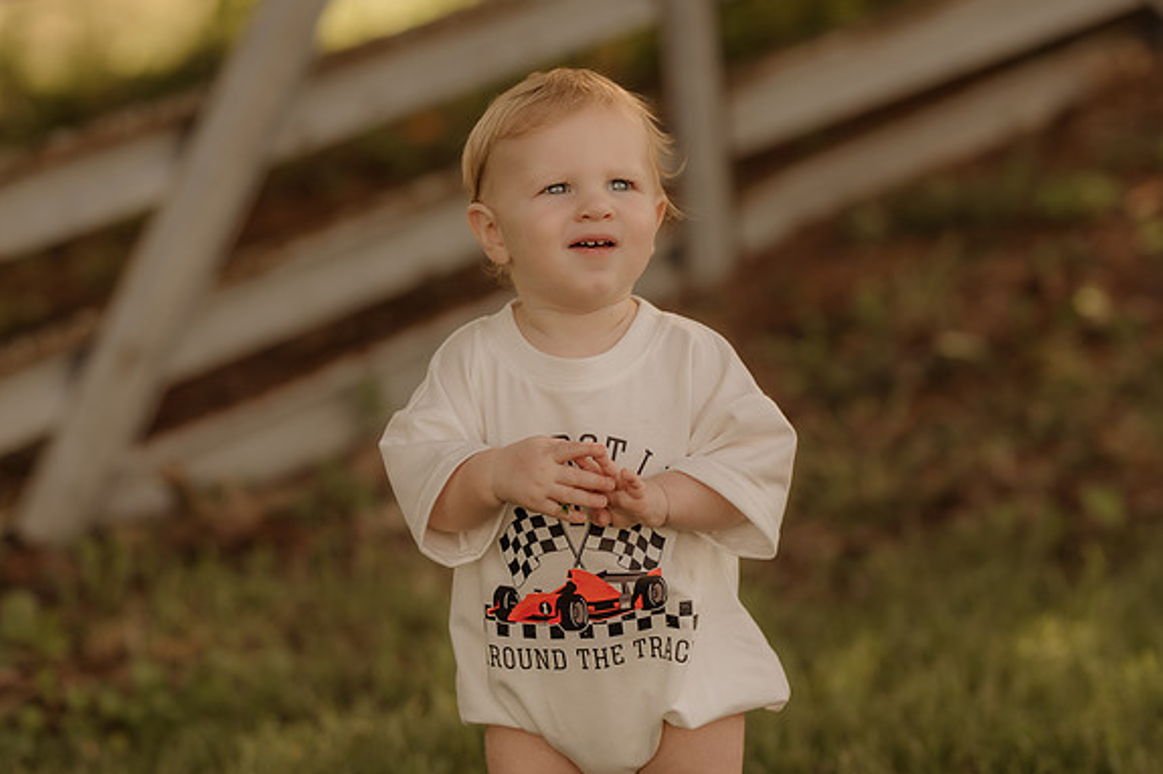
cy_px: 386
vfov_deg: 10.7
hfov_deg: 16.0
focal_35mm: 128
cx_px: 585
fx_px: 4134
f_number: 2
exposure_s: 1/1250
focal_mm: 85
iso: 250
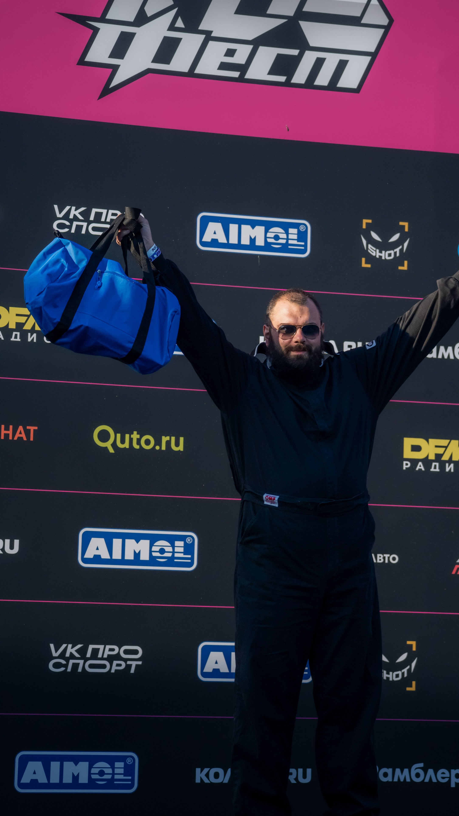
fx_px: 2489
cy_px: 408
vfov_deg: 18.6
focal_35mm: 115
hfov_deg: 10.5
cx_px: 269
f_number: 5
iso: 2000
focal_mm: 109.5
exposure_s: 1/400
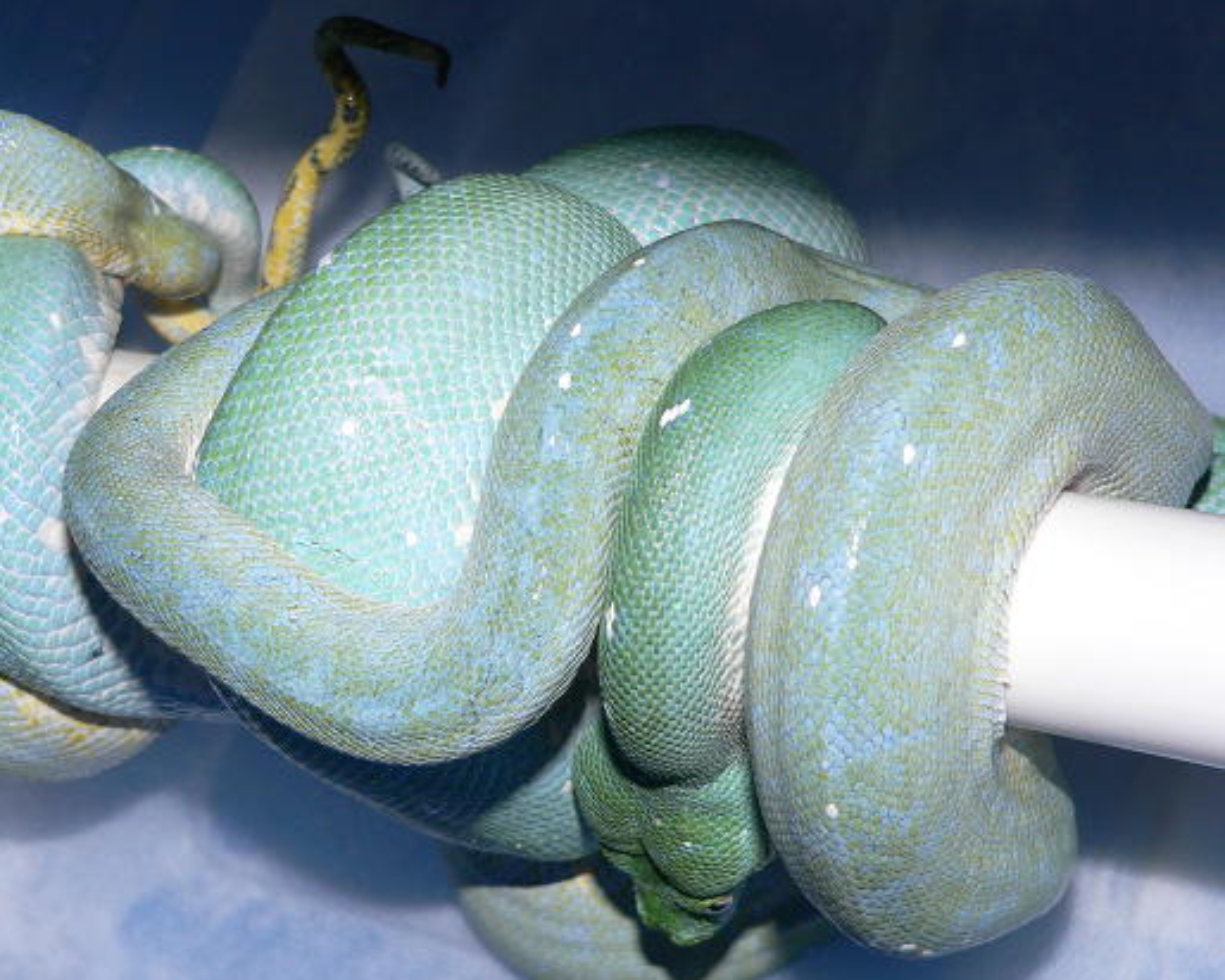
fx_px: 2719
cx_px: 514
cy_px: 476
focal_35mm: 75
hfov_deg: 25.4
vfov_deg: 20.4
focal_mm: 11
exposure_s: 1/60
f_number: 2.8
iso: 100
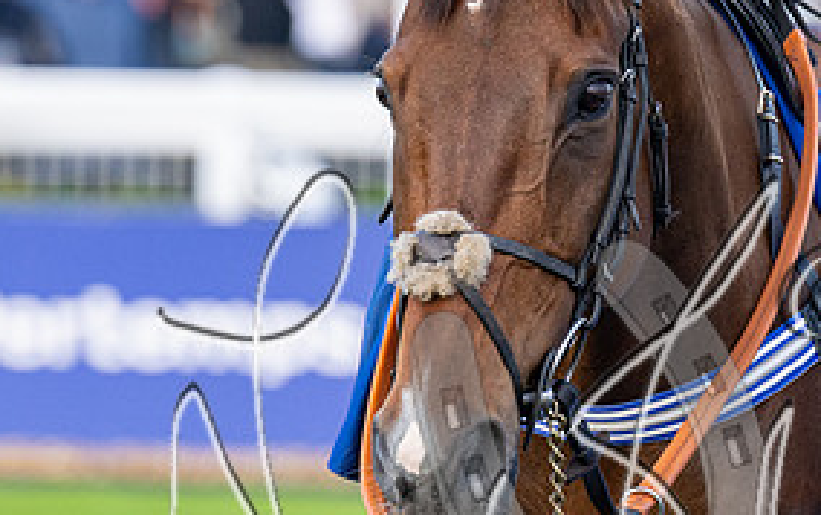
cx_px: 685
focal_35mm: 799
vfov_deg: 1.6
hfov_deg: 2.6
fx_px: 17892
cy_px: 54
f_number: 4
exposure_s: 1/640
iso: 400
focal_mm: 200
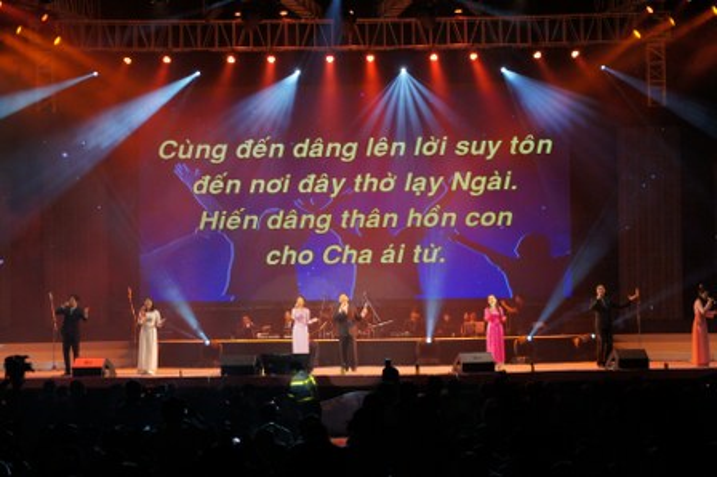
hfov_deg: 19.5
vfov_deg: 13.0
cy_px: 238
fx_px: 2090
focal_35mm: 105
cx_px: 358
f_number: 5.6
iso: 1250
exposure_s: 1/125
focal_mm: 70
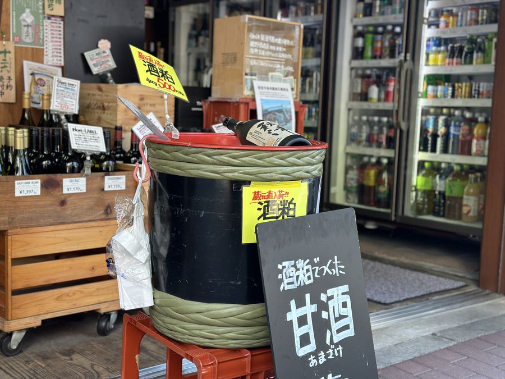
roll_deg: -2.4
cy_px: 190
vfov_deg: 30.3
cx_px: 252
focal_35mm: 48
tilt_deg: -7.1
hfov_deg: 39.7
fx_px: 700
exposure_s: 1/313
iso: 80
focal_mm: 6.86
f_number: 1.78
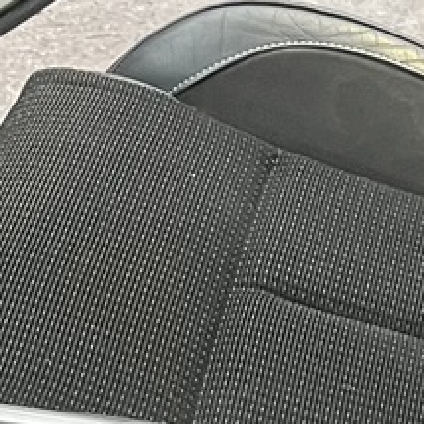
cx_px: 601
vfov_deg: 9.9
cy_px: 621
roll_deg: +2.4
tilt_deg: -44.4
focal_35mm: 171
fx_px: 2370
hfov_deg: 10.0
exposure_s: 1/33
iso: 500
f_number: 1.6
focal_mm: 5.1
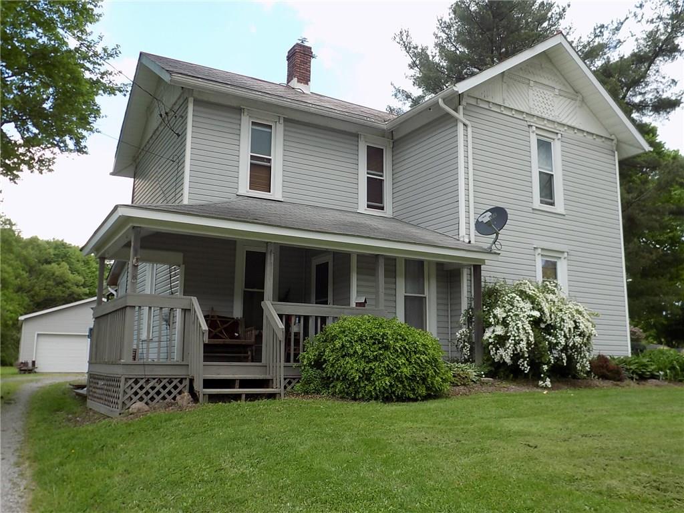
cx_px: 342
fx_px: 593
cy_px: 256
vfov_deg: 46.8
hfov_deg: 60.0
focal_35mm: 30
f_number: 3.3
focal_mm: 5.3
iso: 80
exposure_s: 1/250
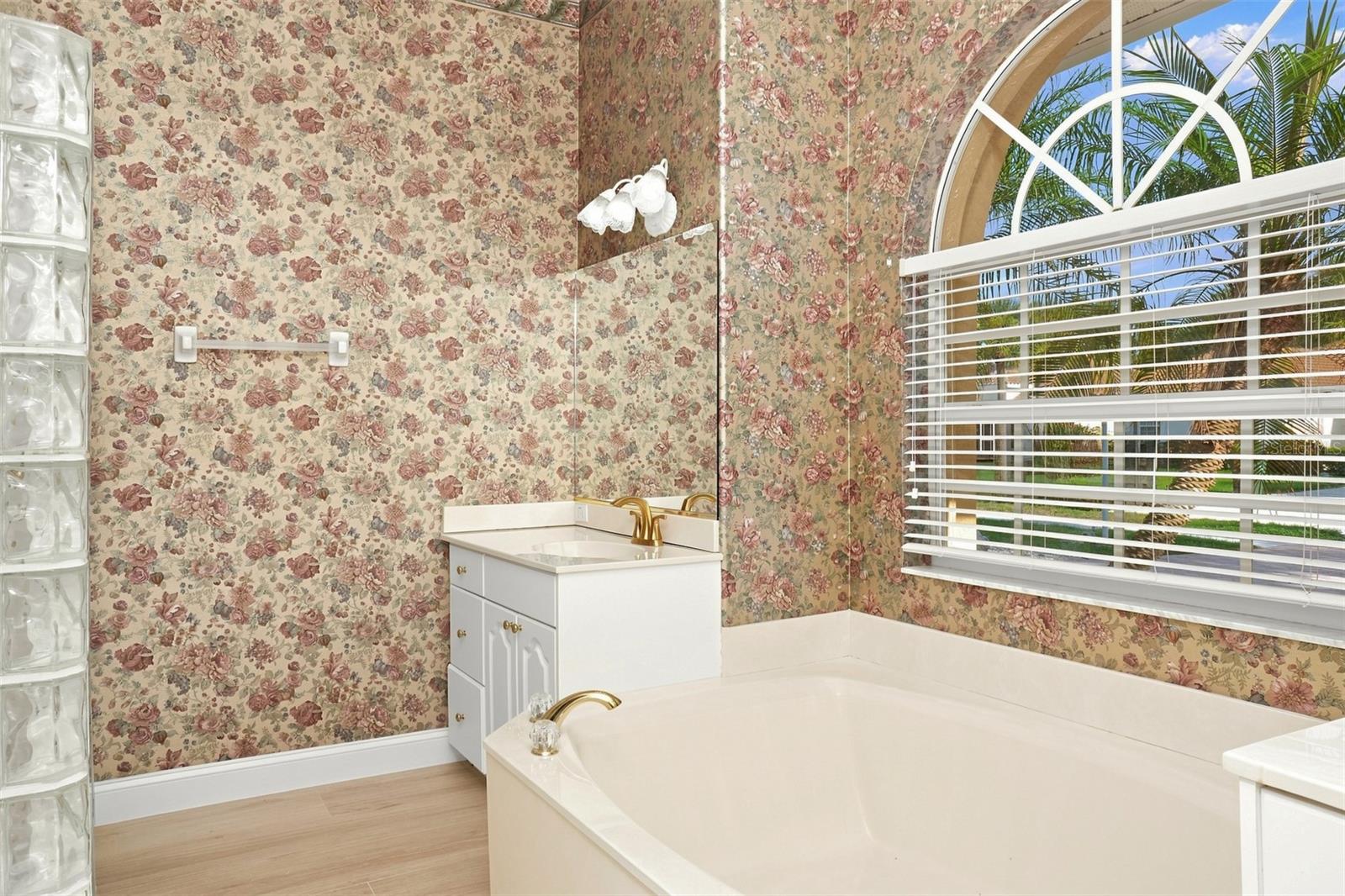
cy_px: 448
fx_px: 896
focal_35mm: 24
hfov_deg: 73.8
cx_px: 672
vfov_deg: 53.1
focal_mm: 16
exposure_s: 1/125
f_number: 8
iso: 400
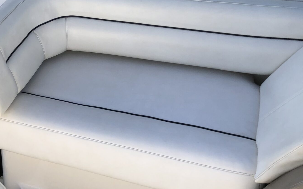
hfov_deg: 34.6
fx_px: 471
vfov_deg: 22.6
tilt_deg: -35.1
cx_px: 60
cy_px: 59
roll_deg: +2.6
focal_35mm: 57
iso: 20
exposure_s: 1/1245
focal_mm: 3.99
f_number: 1.8
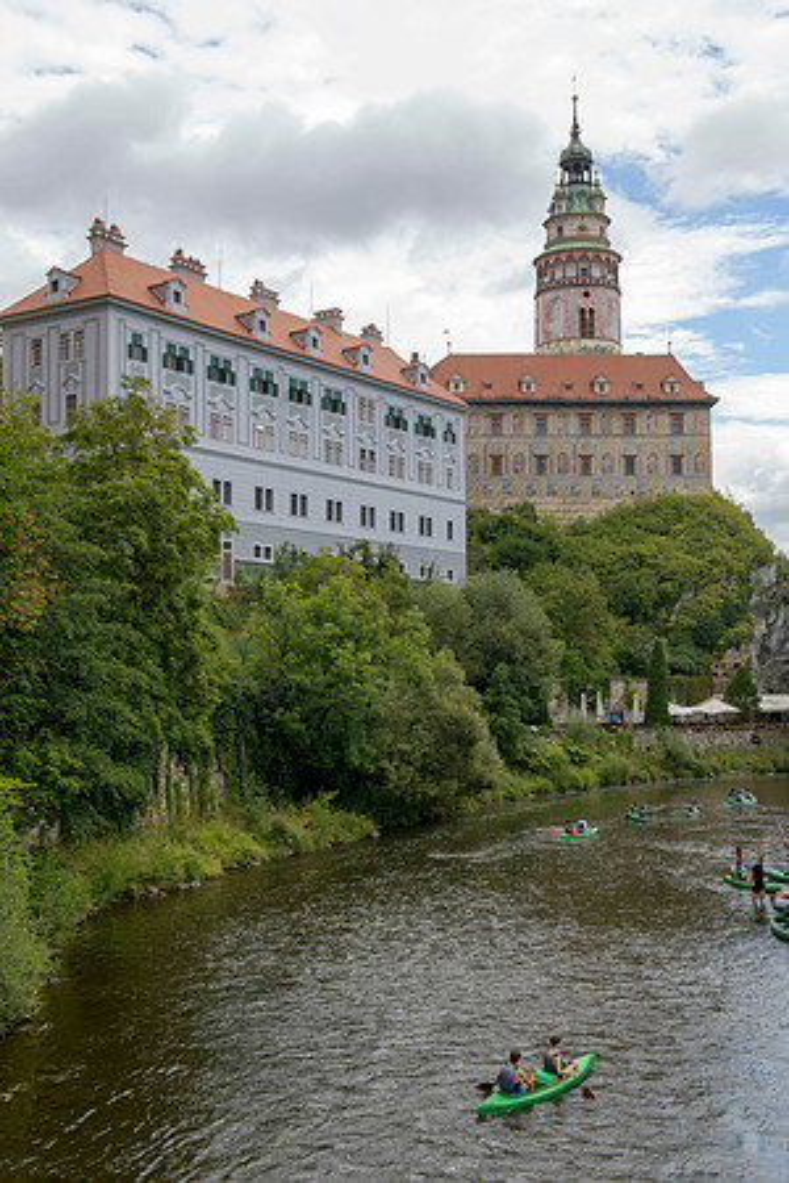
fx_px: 1446
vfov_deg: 44.5
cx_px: 394
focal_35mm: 44
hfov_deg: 30.5
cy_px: 592
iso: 110
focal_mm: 44
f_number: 9
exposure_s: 1/100
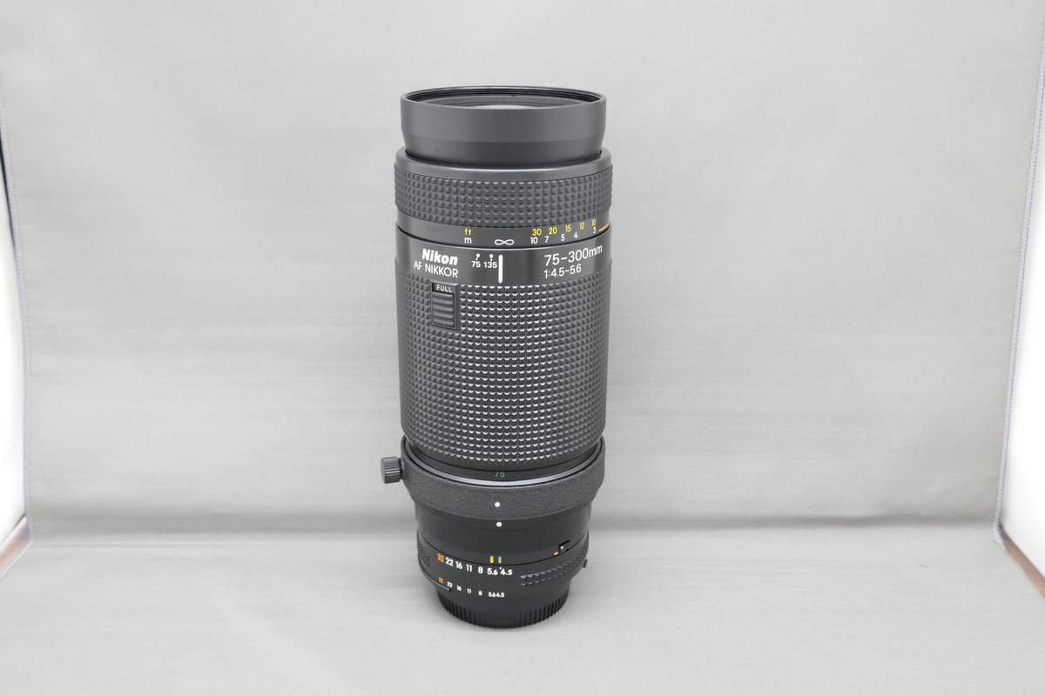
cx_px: 522
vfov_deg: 38.9
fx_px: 987
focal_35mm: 34
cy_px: 348
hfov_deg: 55.8
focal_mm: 12.5
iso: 1600
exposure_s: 1/25
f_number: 5.6
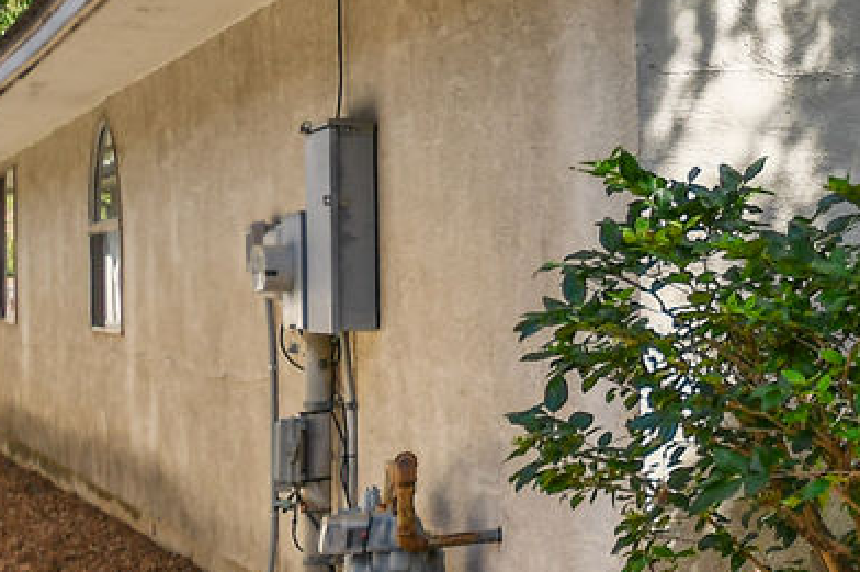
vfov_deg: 21.9
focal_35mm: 62
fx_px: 1480
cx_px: 1623
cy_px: 298
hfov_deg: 20.4
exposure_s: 1/30
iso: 125
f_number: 5.6
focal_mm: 10
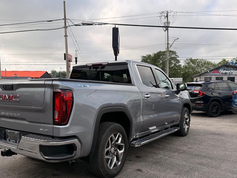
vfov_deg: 44.1
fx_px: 219
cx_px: 100
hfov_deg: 56.5
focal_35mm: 32
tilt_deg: -2.5
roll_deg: +0.1
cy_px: 97
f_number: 1.78
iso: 80
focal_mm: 6.76
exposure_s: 1/3279
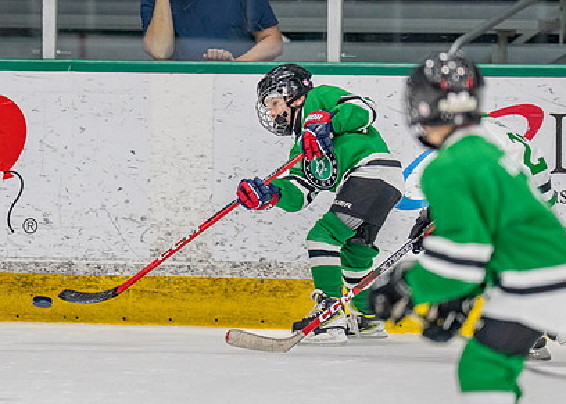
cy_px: 215
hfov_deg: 4.3
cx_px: 232
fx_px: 7551
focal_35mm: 470
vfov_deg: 3.1
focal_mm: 200
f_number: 2.8
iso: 1000
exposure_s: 1/1250
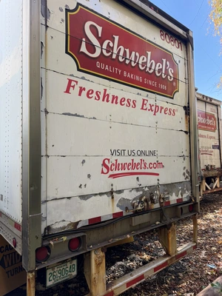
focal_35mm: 24
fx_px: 205
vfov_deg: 71.6
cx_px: 111
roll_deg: +2.4
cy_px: 148
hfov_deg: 56.8
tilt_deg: +2.4
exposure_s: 1/379
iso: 100
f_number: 1.78
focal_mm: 6.76
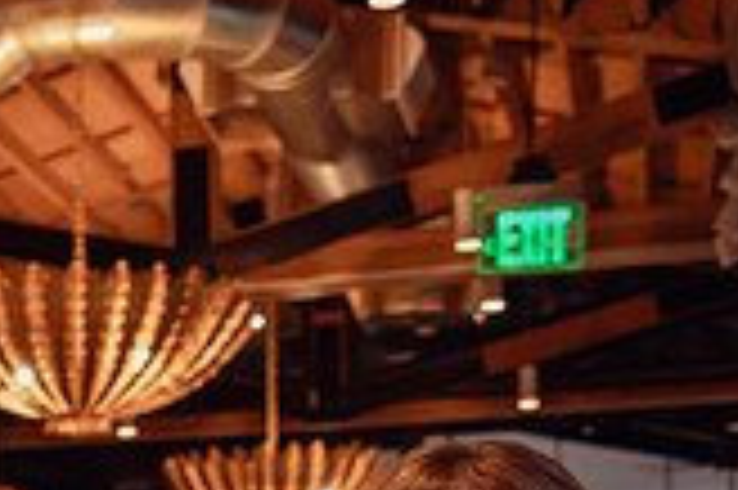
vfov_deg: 10.8
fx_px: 2458
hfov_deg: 16.2
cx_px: -216
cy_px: 836
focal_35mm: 120
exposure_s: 1/60
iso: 3200
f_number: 4
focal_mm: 34
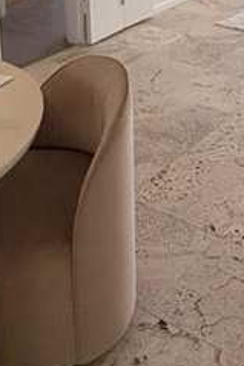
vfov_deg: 27.7
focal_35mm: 65
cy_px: -58
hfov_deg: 20.7
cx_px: 187
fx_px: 662
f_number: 2.2
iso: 160
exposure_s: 1/120
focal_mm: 2.22
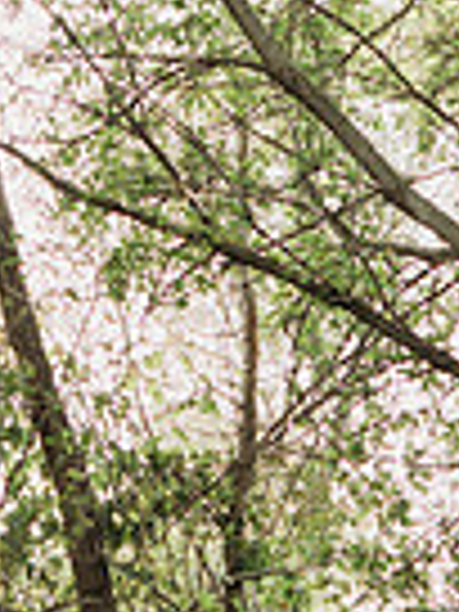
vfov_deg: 11.7
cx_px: 616
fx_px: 2953
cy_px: -63
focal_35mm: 167
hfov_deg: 8.7
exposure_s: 1/3200
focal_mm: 35
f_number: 1.8
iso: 400
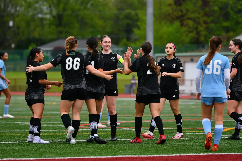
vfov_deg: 6.1
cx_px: 121
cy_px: 80
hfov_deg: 9.1
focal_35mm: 225
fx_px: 1513
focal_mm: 150
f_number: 2.8
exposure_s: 1/1000
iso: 220
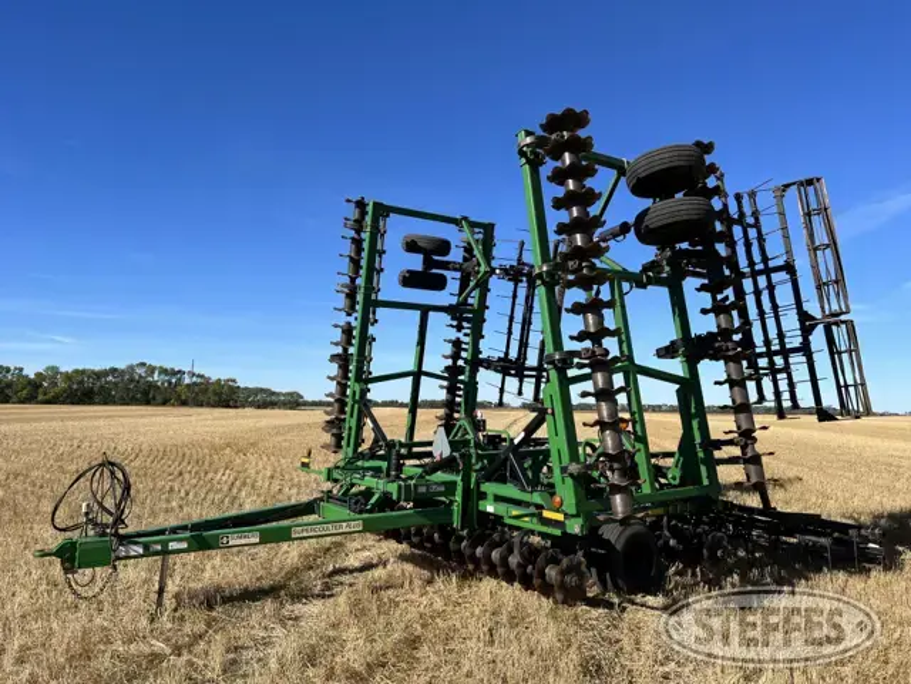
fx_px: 684
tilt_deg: +5.4
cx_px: 456
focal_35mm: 26
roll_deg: -0.4
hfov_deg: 67.3
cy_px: 342
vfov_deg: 53.1
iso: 50
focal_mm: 5.7
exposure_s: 1/4115
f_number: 1.5
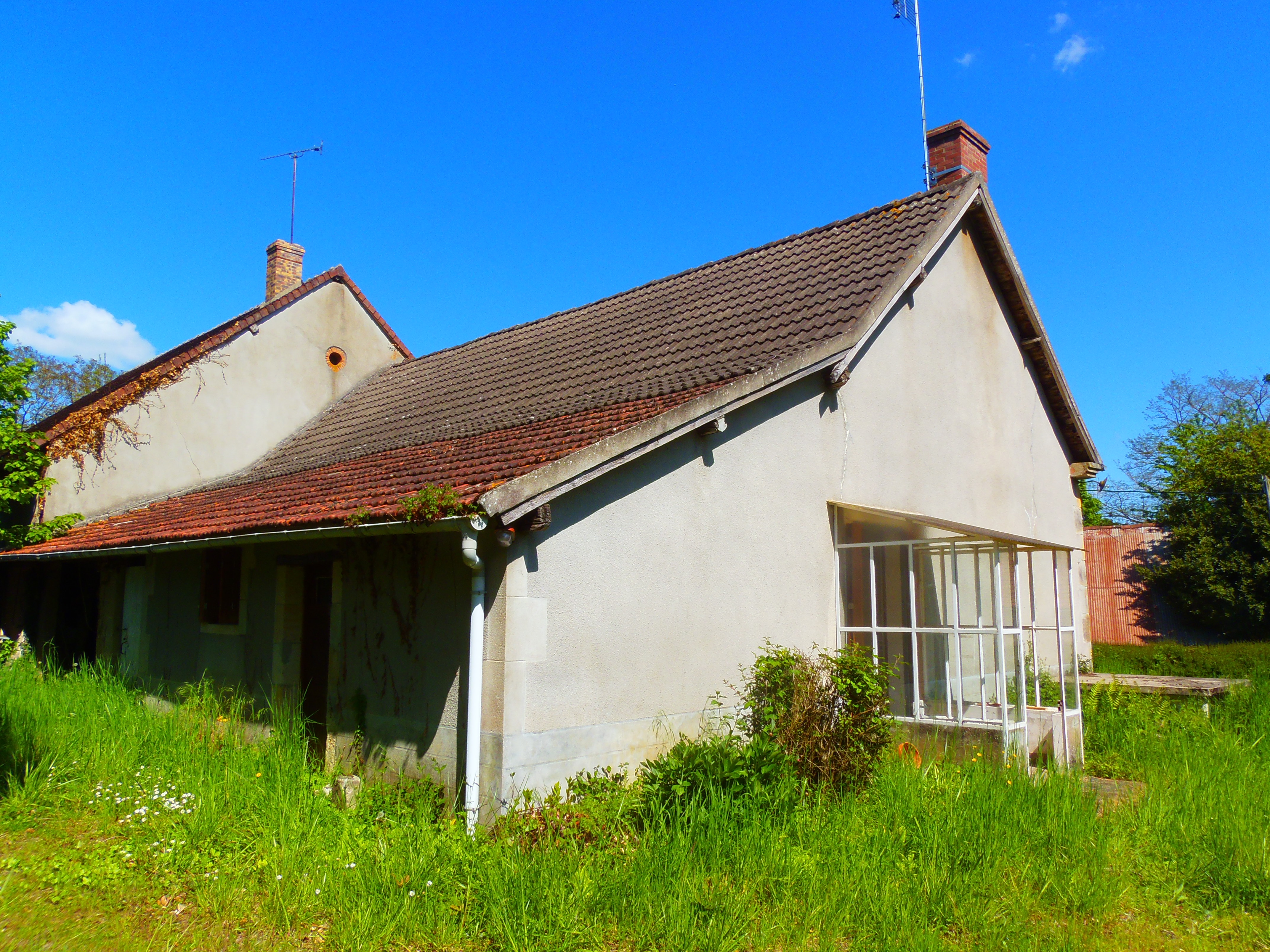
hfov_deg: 71.6
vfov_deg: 56.8
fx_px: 881
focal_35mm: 24
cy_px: 476
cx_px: 635
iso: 64
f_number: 5.5
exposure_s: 1/320
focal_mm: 4.3
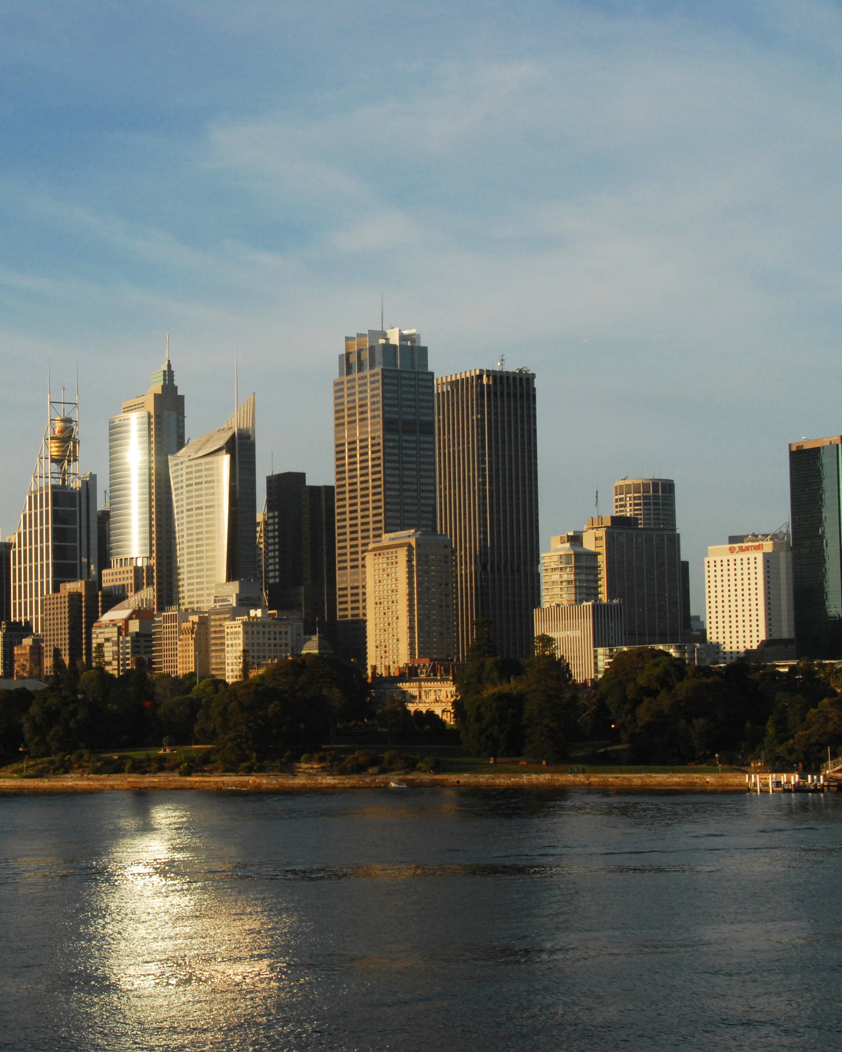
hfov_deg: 22.3
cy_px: 530
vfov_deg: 27.9
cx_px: 209
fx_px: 2118
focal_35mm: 68
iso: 500
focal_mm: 32
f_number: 11
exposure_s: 1/500
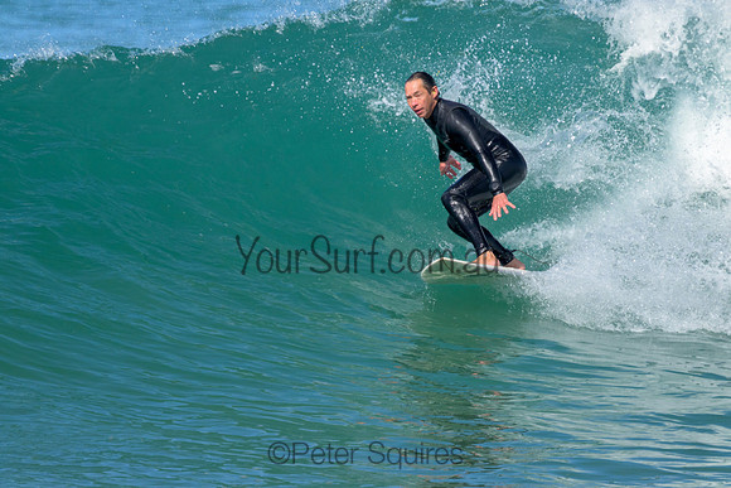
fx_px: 16247
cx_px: 366
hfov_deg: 2.6
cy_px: 244
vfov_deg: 1.7
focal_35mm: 800
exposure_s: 1/800
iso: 1250
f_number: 11
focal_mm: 800
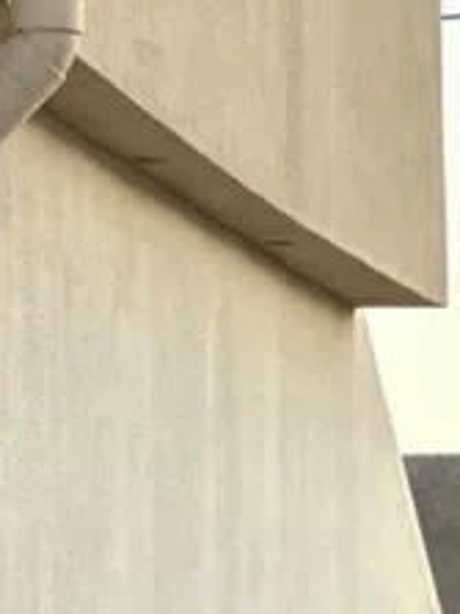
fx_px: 8353
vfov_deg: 4.1
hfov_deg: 3.1
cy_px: 1549
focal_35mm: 471
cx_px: 727
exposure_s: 1/121
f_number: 2.8
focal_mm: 9
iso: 200
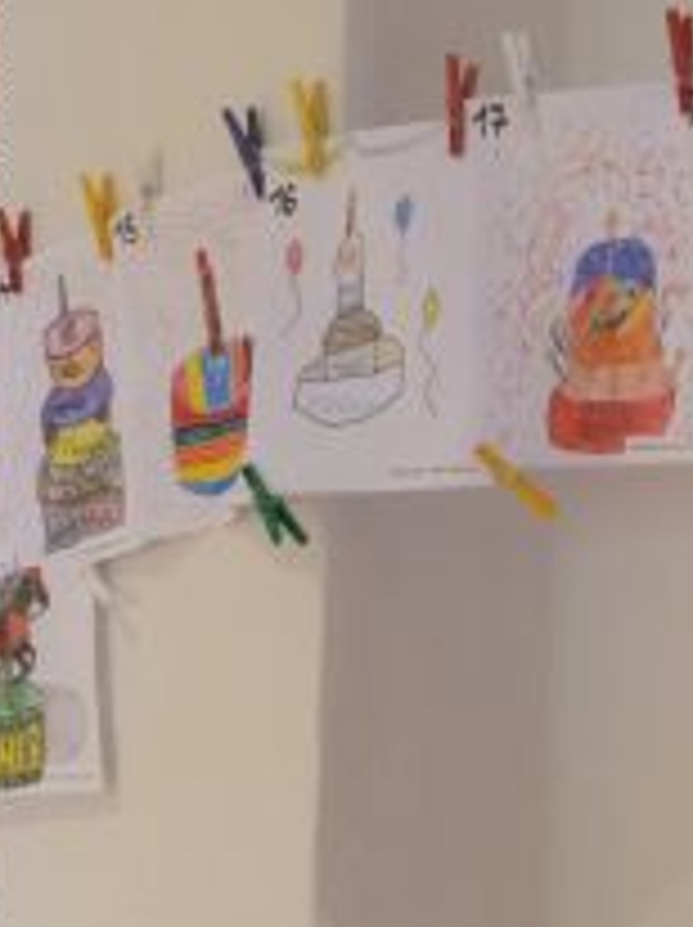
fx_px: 1872
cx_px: 842
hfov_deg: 19.7
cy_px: 446
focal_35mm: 70
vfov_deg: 27.8
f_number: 3.1
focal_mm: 6.4
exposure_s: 1/30
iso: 400
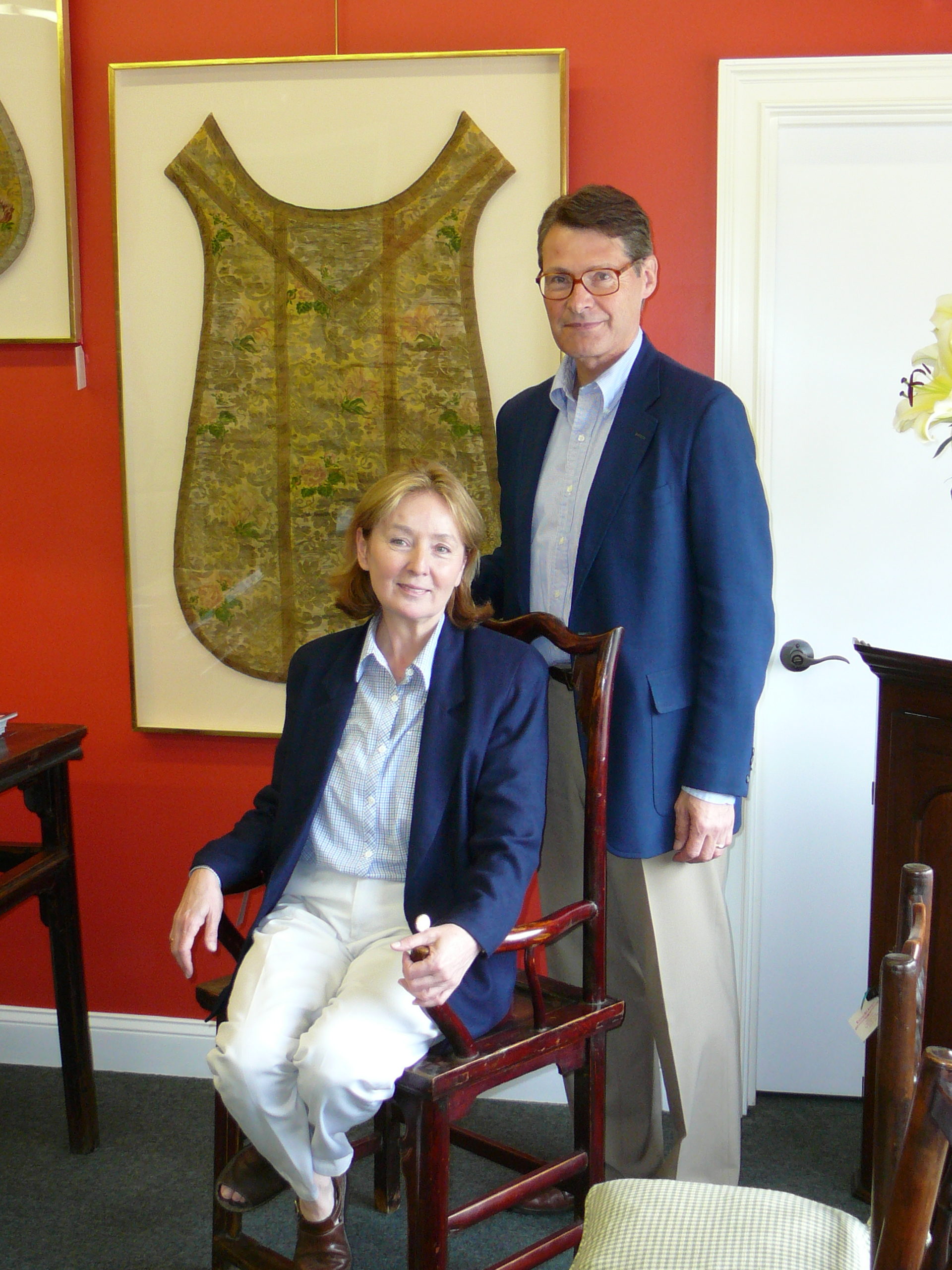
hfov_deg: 30.9
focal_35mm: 47
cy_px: 635
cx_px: 476
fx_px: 1723
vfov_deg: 40.4
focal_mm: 7
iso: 160
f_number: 3.3
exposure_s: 1/30
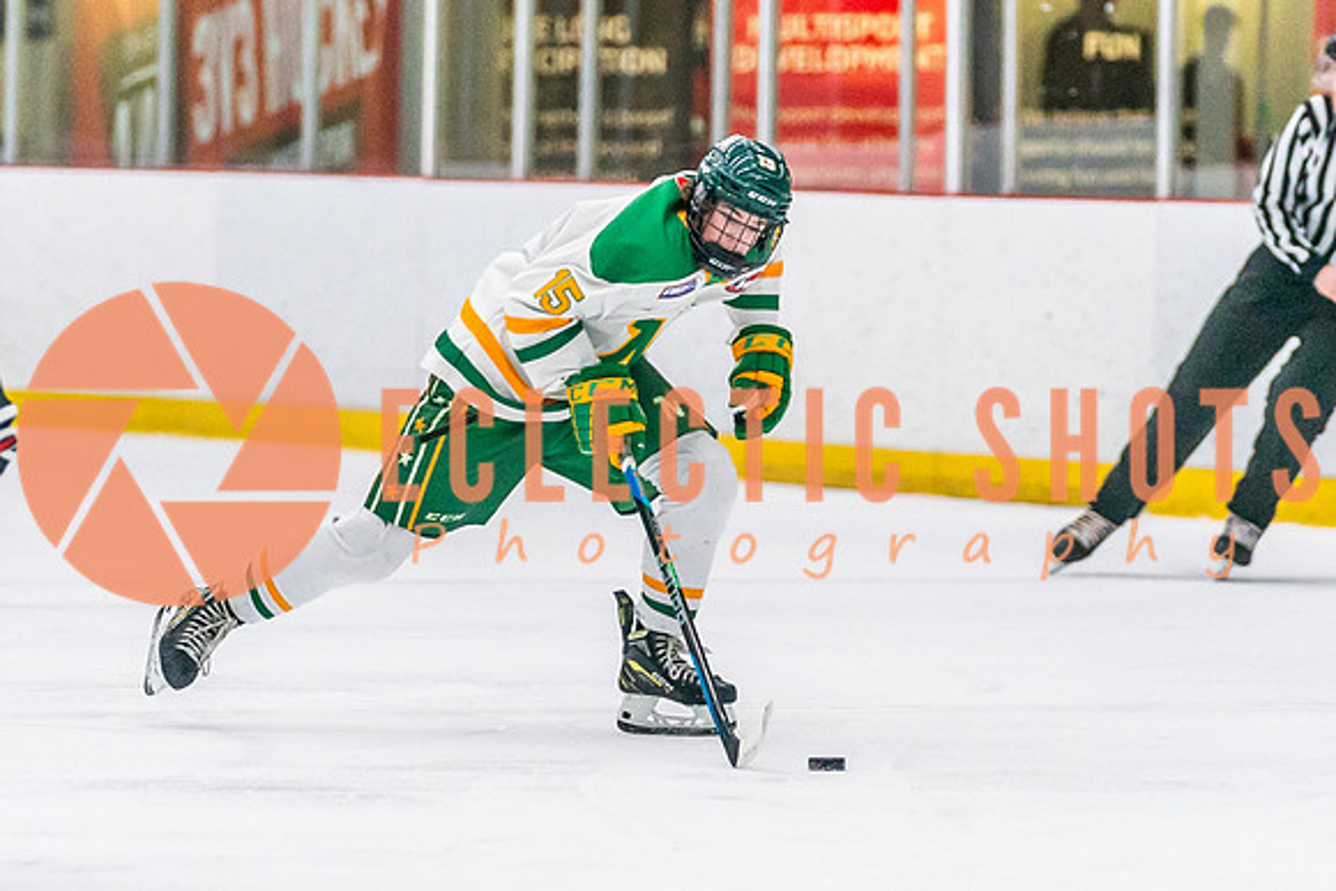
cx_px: 596
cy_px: 359
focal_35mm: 390
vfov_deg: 3.5
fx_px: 14471
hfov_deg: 5.3
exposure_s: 1/1250
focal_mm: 168
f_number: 2.8
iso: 3200
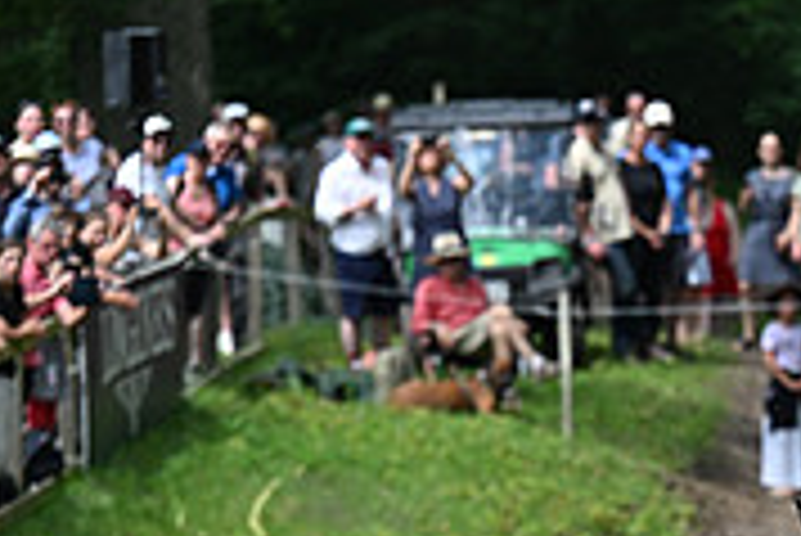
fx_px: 10533
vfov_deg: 2.9
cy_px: 827
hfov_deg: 4.3
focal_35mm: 473
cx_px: 1107
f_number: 3.5
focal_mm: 145
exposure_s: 1/1250
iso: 280
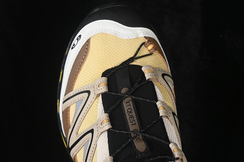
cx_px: 122
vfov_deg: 18.2
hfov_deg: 27.0
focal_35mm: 75
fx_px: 508
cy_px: 81
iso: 160
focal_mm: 50
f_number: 7.1
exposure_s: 1/60
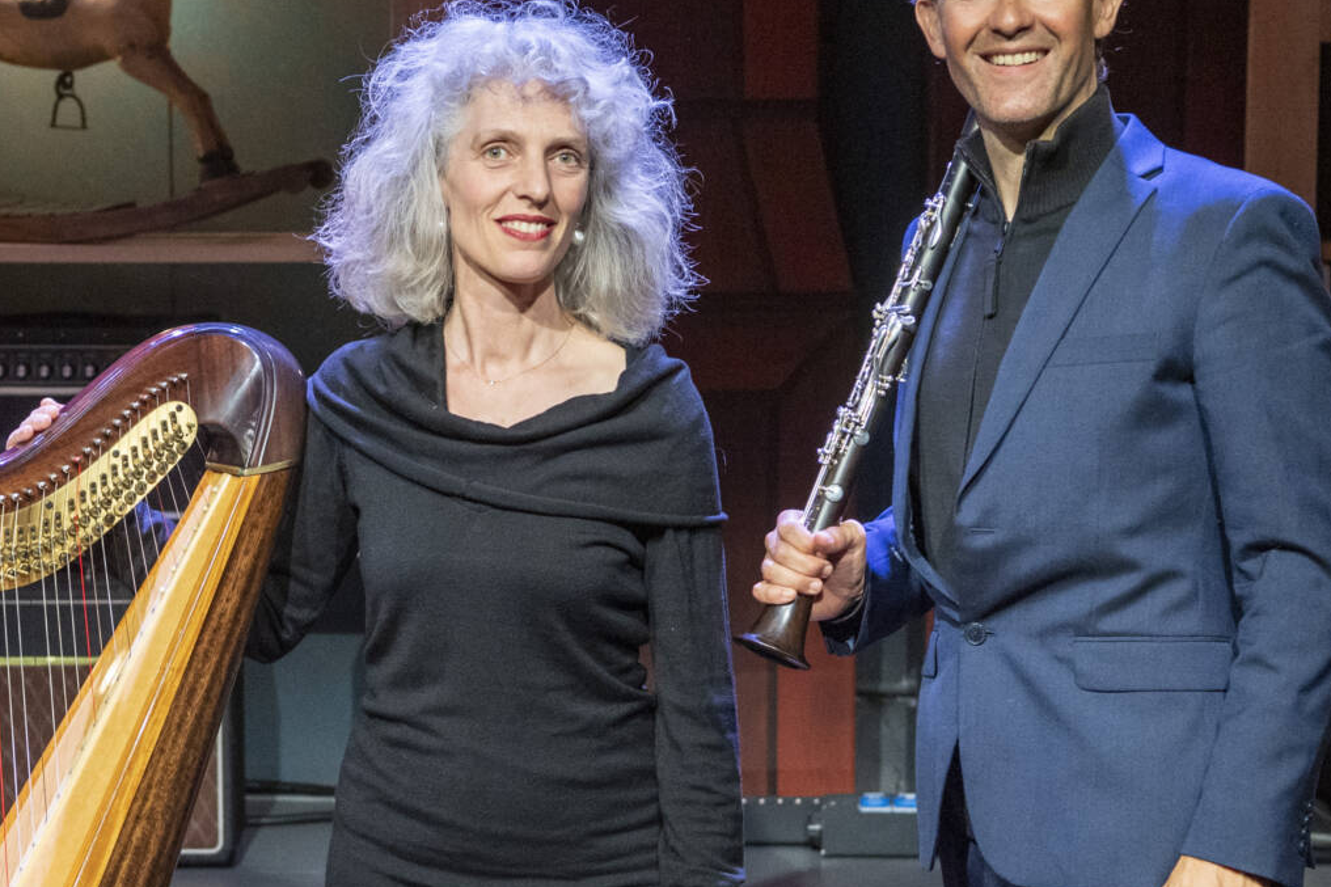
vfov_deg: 11.2
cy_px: 509
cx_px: 449
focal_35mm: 122
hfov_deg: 16.8
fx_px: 4510
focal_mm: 62
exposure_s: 1/125
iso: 3200
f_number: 4.5
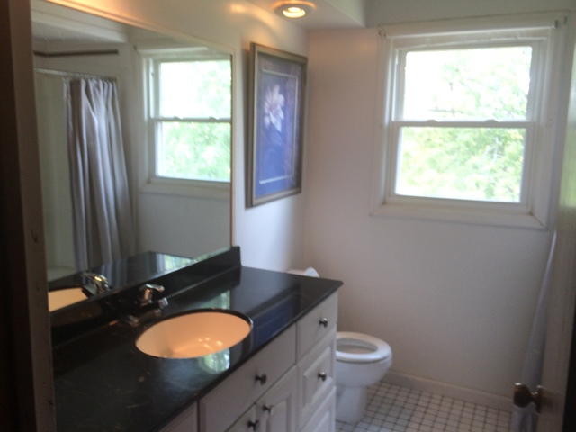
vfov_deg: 48.2
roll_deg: -1.3
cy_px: 216
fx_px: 483
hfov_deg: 61.7
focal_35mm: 29
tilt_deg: -9.4
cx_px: 288
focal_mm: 4.15
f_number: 2.2
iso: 40
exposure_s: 1/40
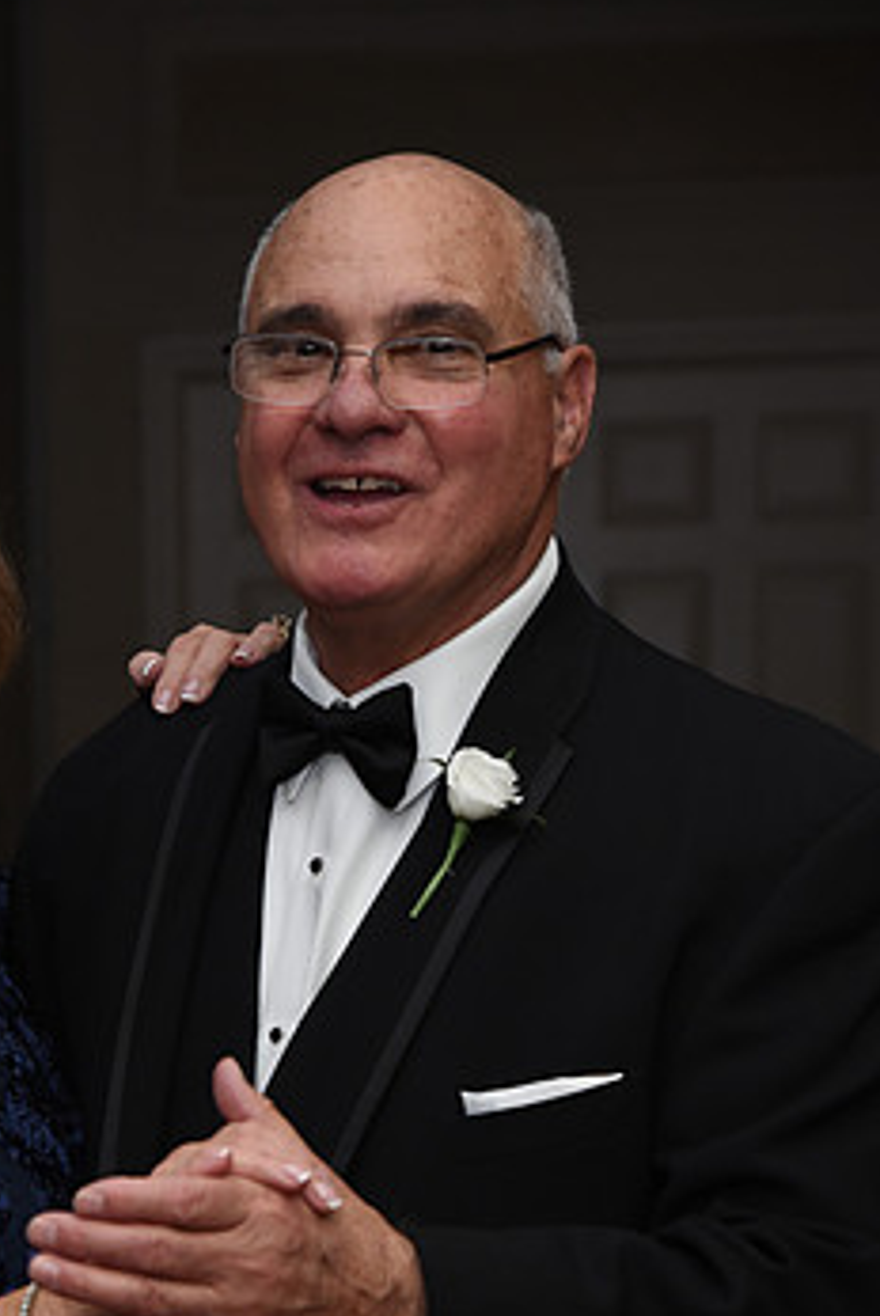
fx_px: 5013
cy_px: 1069
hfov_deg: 10.0
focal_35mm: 137
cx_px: 188
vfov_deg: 14.9
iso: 1600
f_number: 5
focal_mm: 82
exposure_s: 1/100
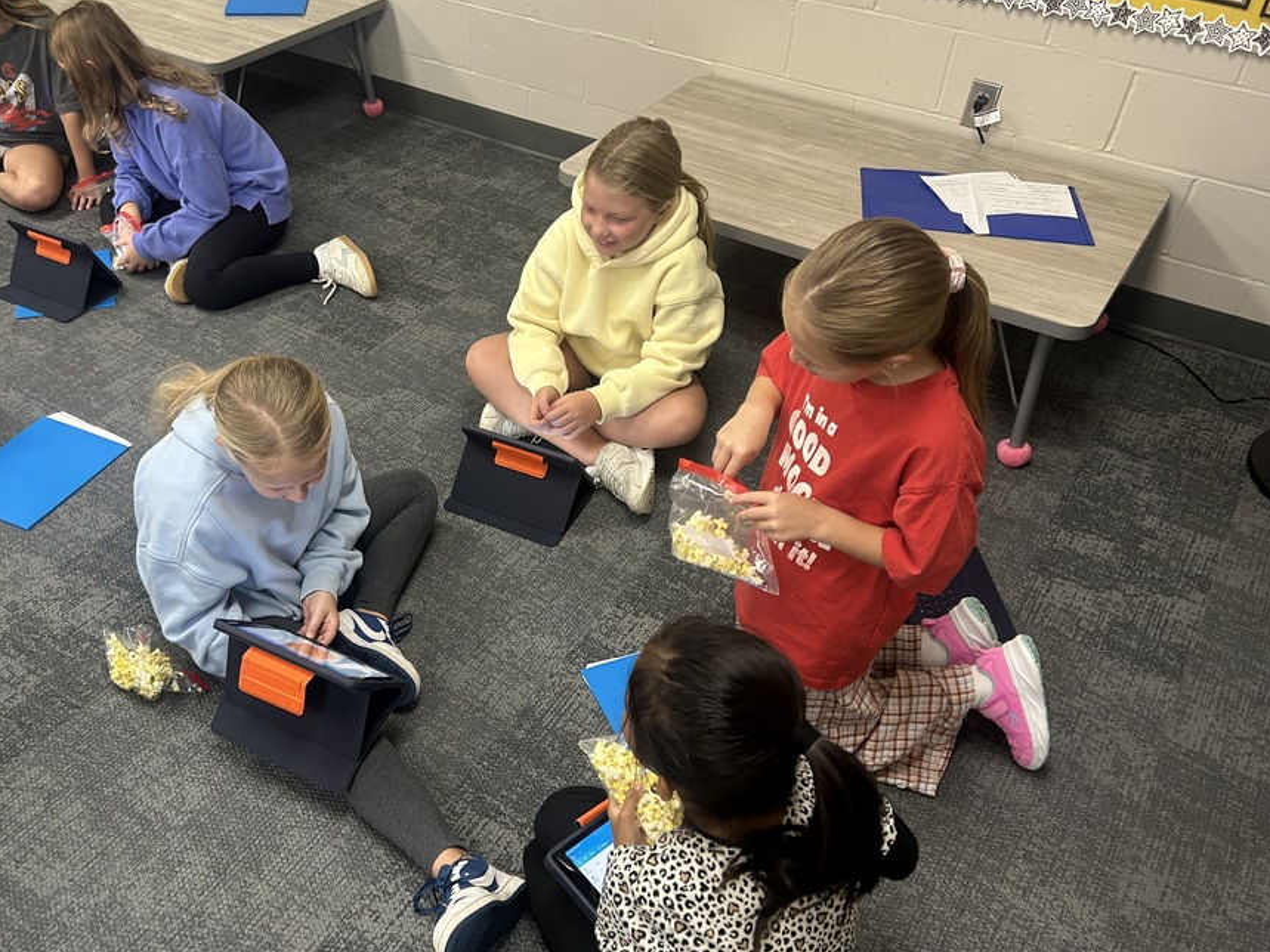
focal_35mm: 31
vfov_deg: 45.3
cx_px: 519
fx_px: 1137
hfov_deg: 58.0
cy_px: 541
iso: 160
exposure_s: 1/60
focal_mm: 5.7
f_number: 1.5
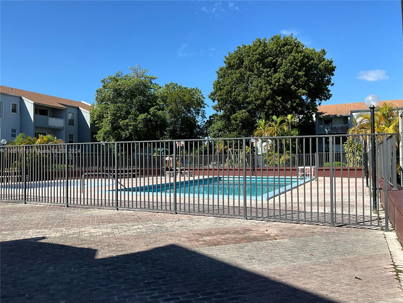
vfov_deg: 48.2
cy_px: 152
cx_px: 202
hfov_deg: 61.7
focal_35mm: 29
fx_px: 338
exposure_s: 1/1577
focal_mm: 3
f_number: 1.8
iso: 25
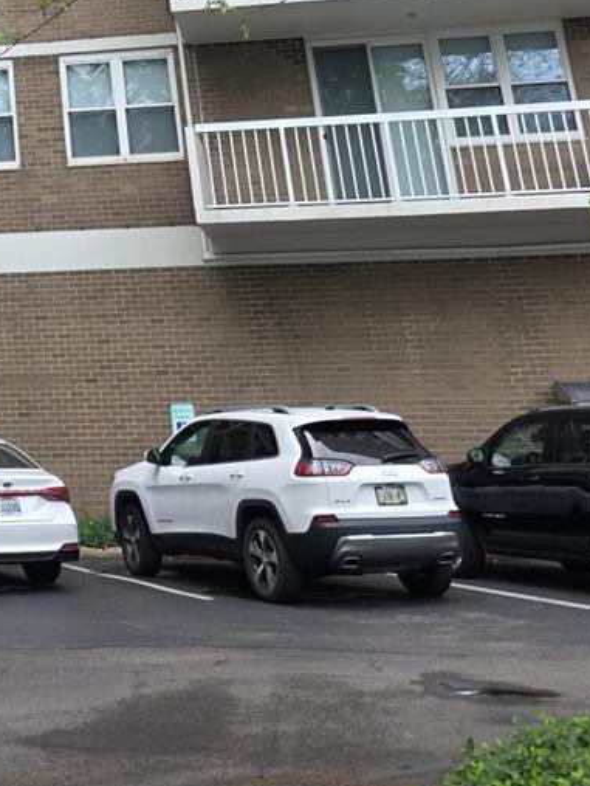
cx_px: -191
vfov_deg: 24.8
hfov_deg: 19.8
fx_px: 1543
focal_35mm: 68
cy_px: -236
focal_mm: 6.3
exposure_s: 1/359
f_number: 1.7
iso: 32
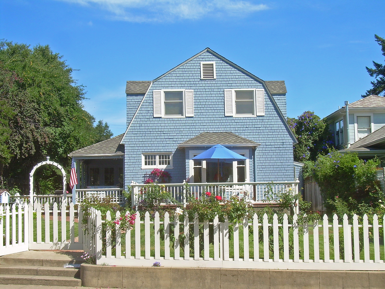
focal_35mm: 57
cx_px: 192
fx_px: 634
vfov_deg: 25.7
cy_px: 144
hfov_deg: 33.8
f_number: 5.5
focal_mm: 9.6
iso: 50
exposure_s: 1/250
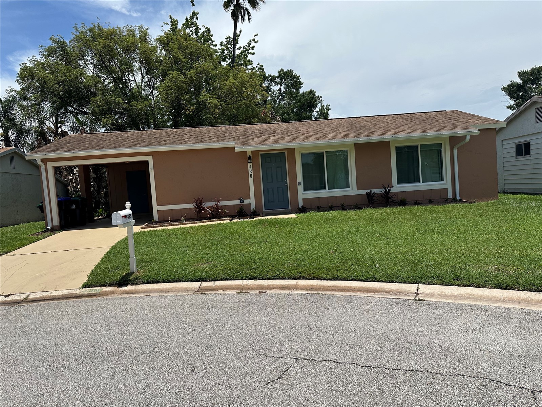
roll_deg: +3.7
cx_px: 271
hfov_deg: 71.6
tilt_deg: -4.0
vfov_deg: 56.8
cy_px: 204
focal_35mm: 24
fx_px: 376
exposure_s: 1/8197
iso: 80
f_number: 1.78
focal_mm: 6.86
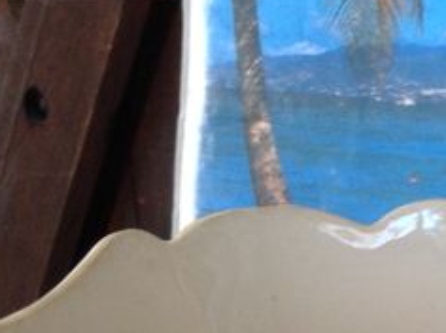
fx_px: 1800
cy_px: 502
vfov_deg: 10.2
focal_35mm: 140
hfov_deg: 13.0
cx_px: 771
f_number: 2.4
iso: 32
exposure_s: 1/30
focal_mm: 3.3
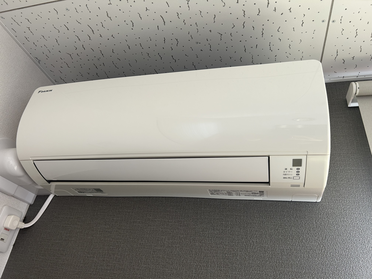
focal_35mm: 26
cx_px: 186
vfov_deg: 53.1
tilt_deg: +31.2
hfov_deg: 67.3
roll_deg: -7.3
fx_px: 279
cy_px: 140
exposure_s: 1/77
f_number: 1.5
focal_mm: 5.7
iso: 125
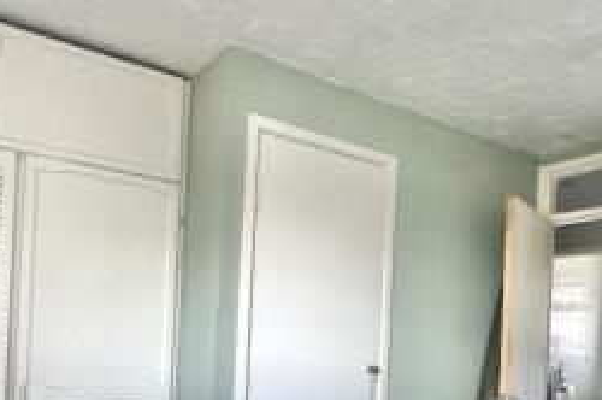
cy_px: 334
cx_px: 305
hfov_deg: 55.9
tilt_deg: +0.1
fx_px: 568
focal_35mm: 34
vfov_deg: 37.1
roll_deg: -2.9
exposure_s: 1/99
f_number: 2.2
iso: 80
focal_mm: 2.22
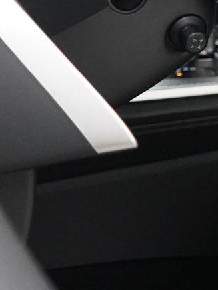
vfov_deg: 12.1
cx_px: 510
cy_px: -47
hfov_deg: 8.5
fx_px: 1344
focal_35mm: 160
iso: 6400
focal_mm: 29
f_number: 3.5
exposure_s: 1/160
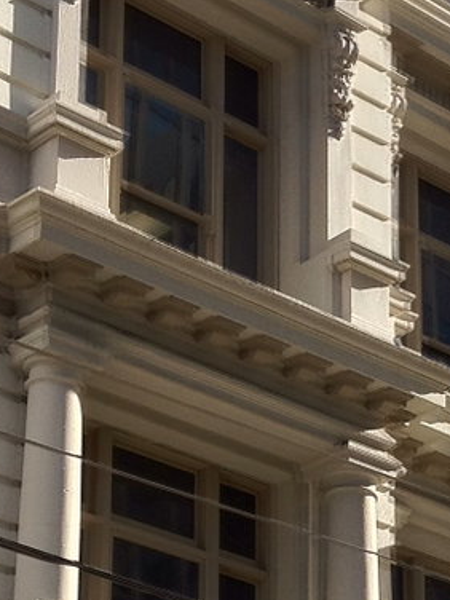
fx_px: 2583
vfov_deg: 13.0
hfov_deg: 9.8
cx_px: 602
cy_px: 637
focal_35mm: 149
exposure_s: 1/836
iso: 64
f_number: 2.4
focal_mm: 4.28
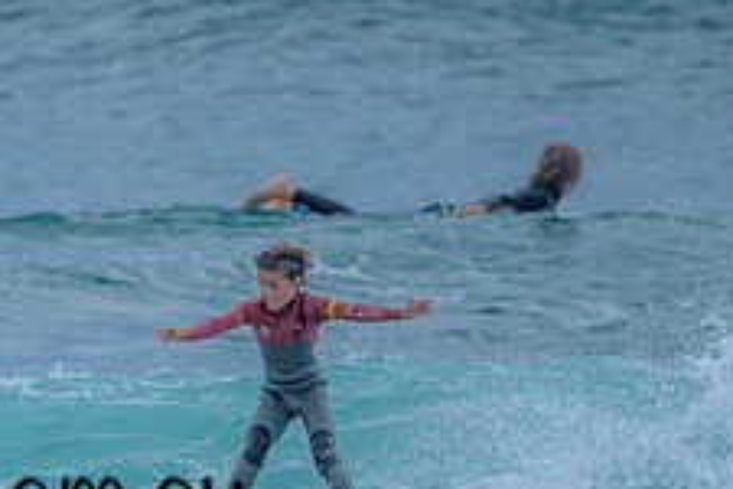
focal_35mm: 2612
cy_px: 347
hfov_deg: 0.8
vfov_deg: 0.5
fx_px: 53179
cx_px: 153
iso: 800
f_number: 6.3
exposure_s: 1/2000
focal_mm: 800
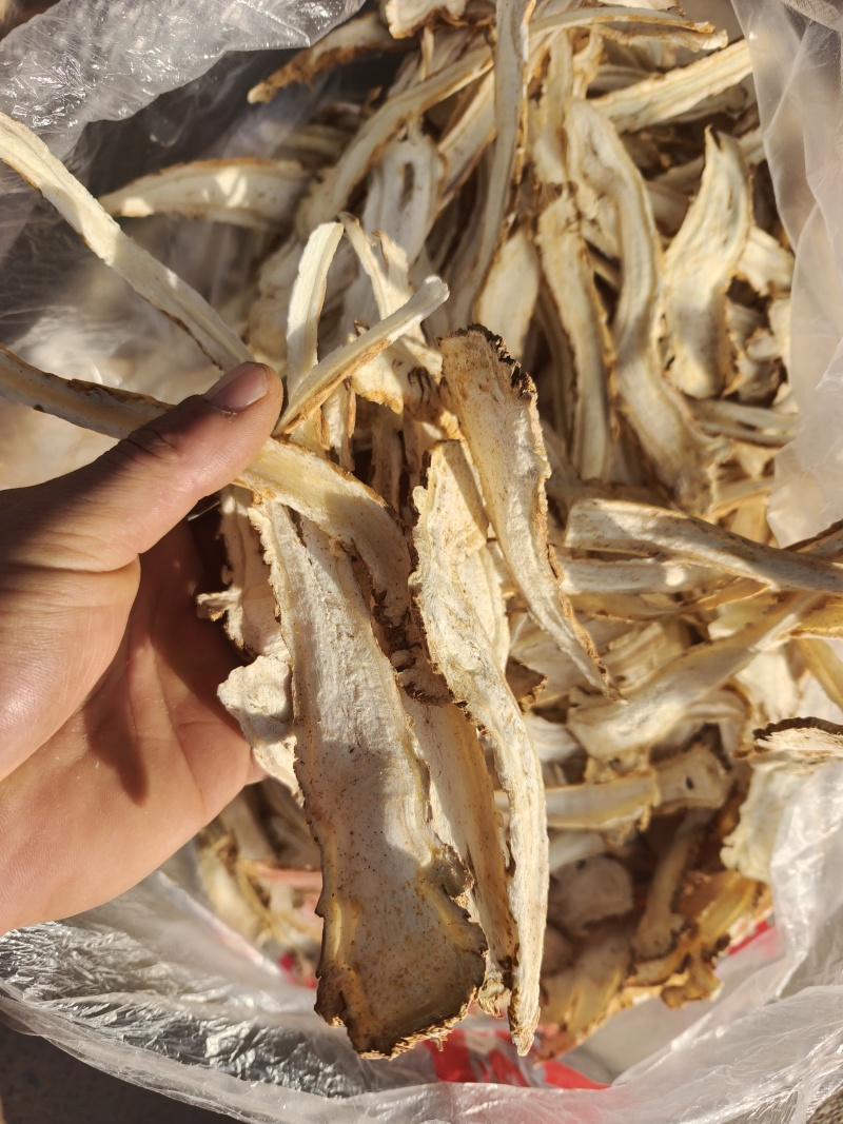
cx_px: 422
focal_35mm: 23
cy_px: 562
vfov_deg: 73.9
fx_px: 747
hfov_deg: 58.9
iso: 50
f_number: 1.6
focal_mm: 6.06
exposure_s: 1/2033
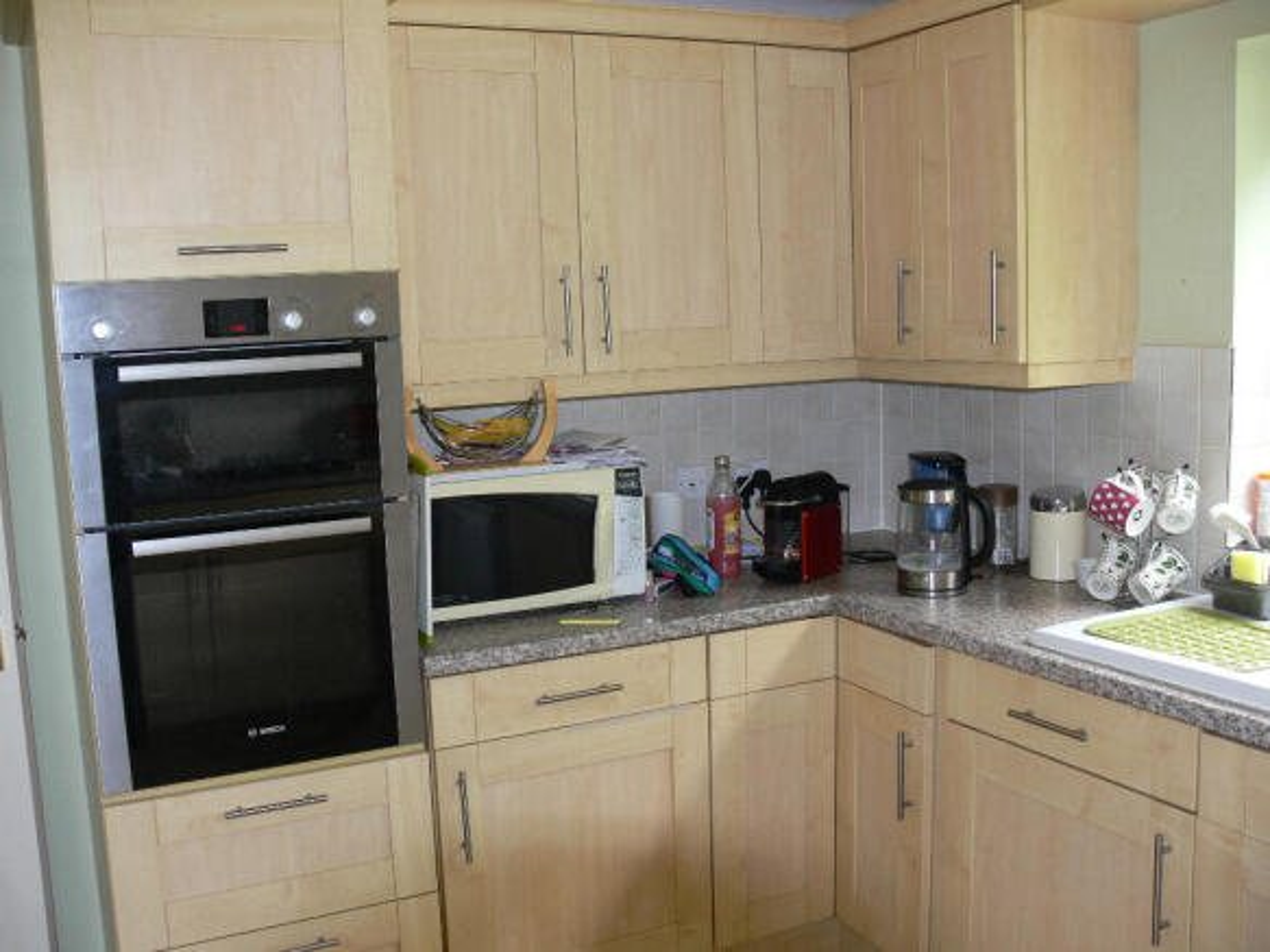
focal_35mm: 35
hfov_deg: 52.6
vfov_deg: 40.7
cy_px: 476
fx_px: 1284
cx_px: 635
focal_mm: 7.4
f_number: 2.8
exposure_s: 1/30
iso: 100
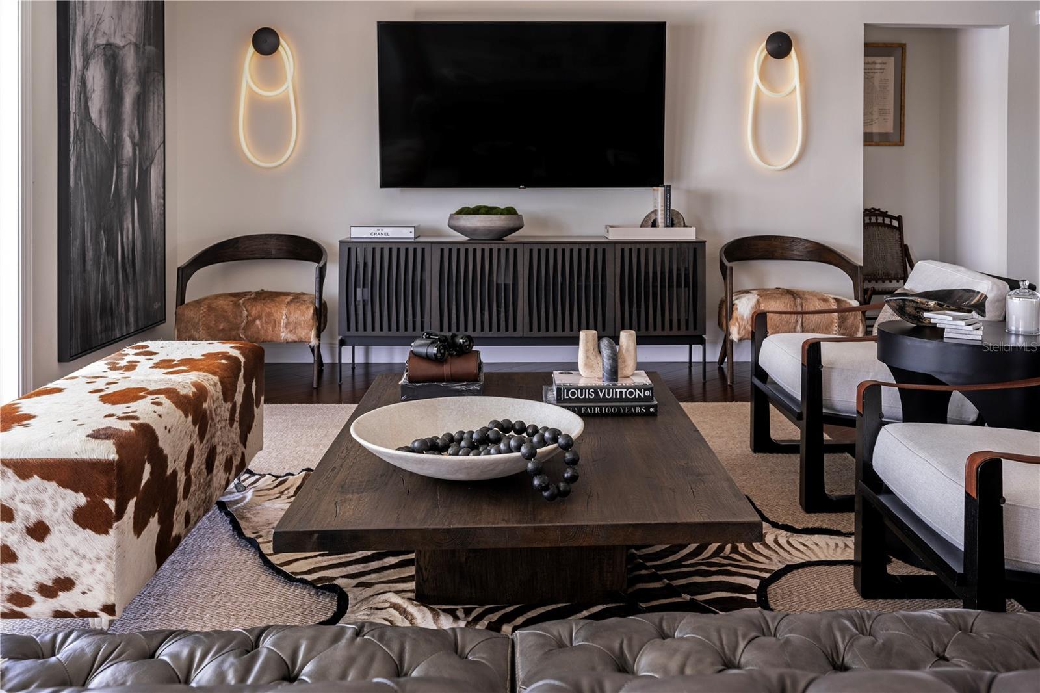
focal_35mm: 35
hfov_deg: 54.4
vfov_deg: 37.8
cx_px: 520
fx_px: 1011
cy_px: 346
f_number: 8
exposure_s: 1/8
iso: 320
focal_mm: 35
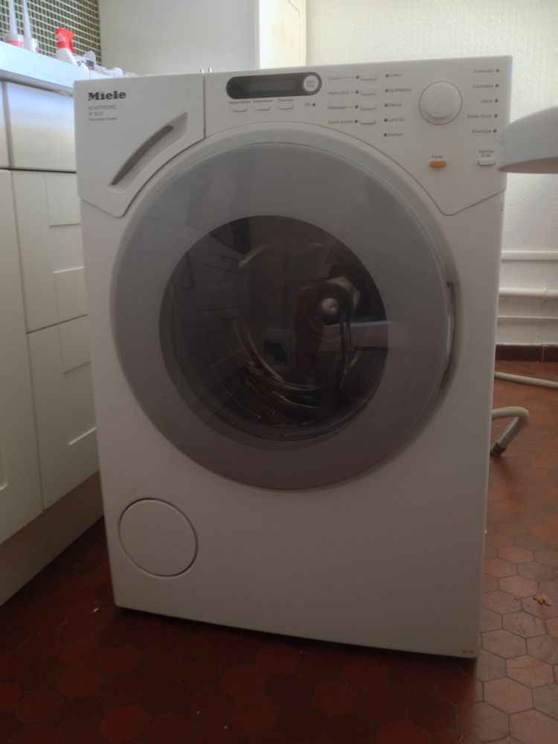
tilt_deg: -16.5
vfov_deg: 52.6
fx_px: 752
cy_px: 372
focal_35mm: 35
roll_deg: +1.4
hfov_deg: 40.7
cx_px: 279
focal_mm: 4.28
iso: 125
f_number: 2.4
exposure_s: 1/20
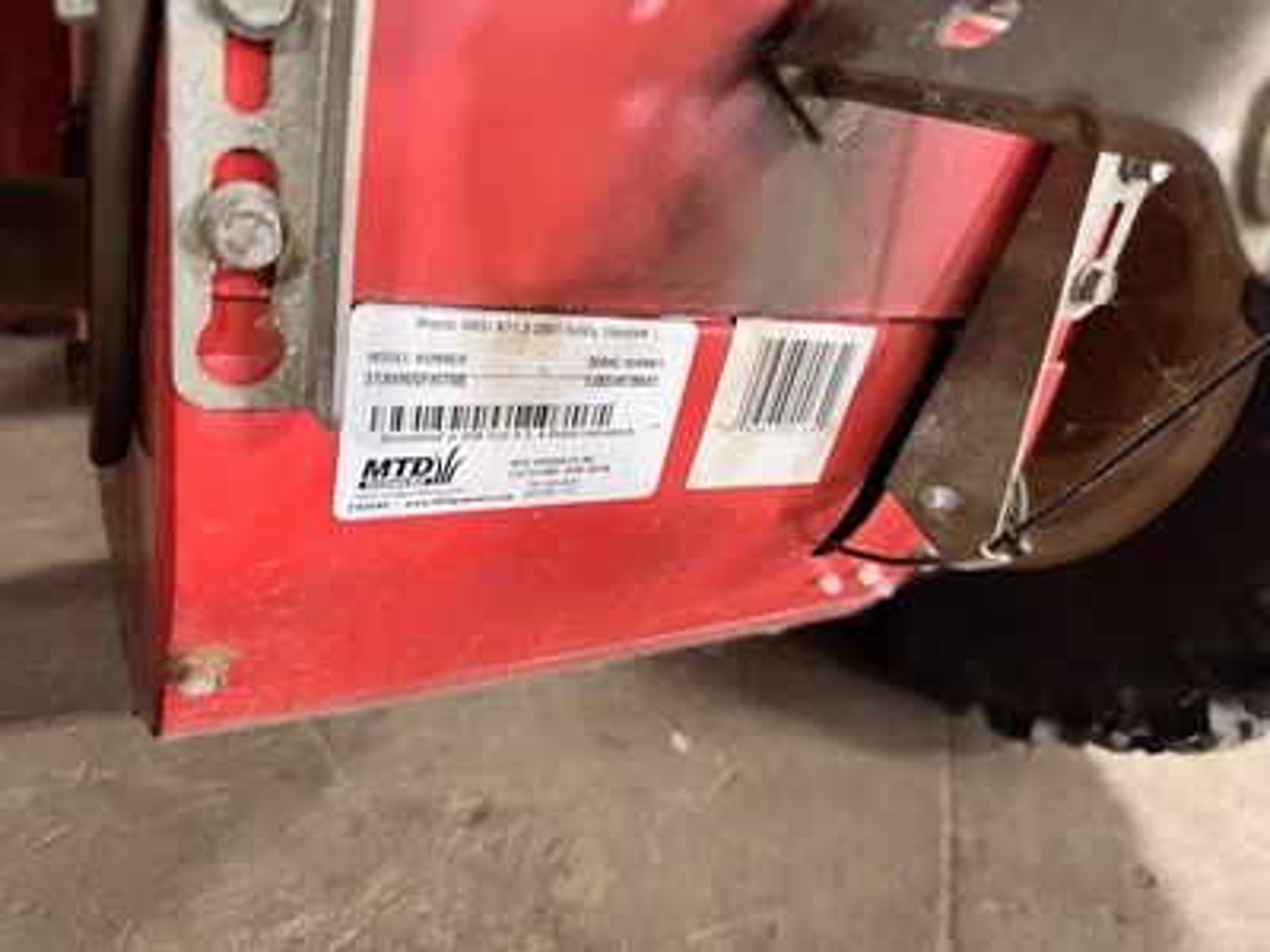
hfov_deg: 71.6
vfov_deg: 56.8
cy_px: 476
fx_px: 881
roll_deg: -12.2
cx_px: 635
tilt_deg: -23.7
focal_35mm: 24
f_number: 1.78
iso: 640
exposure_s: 1/40
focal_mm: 6.76
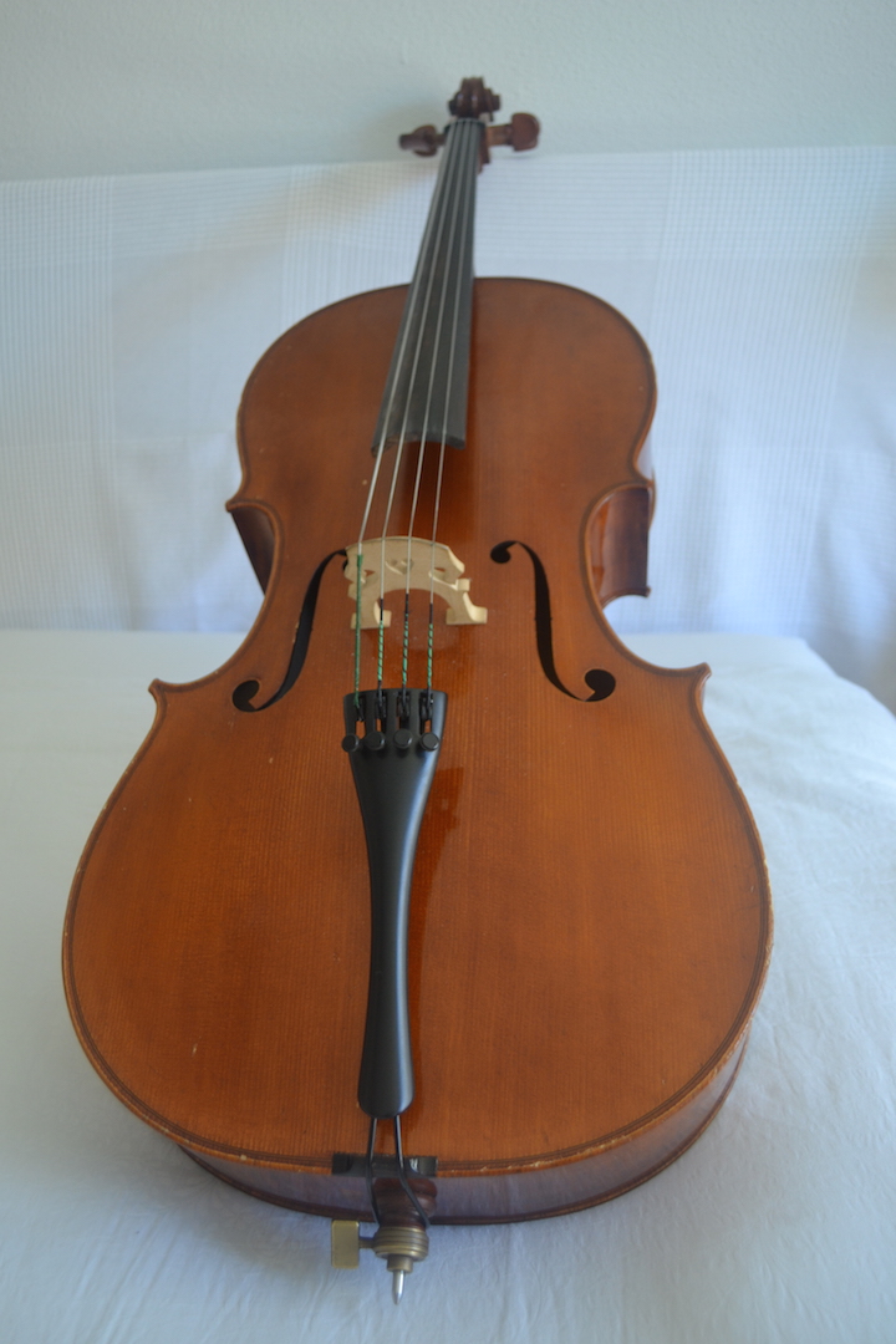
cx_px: 448
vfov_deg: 57.2
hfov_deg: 40.0
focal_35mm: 33
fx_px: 1232
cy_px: 672
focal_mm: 22
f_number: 3.8
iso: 400
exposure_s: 1/60
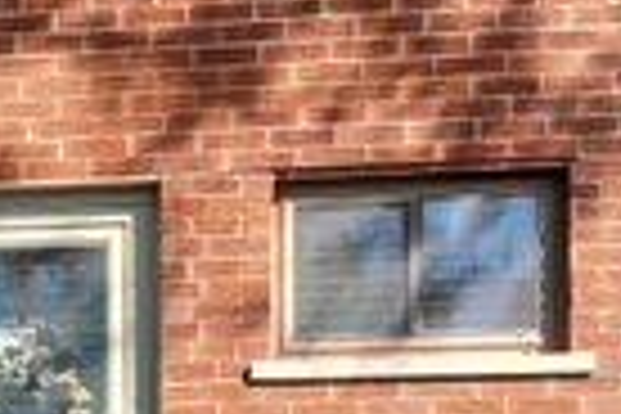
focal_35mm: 98
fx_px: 1690
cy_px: 520
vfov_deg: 13.5
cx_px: -122
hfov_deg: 19.6
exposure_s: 1/148
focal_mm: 3.98
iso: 20
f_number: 1.8
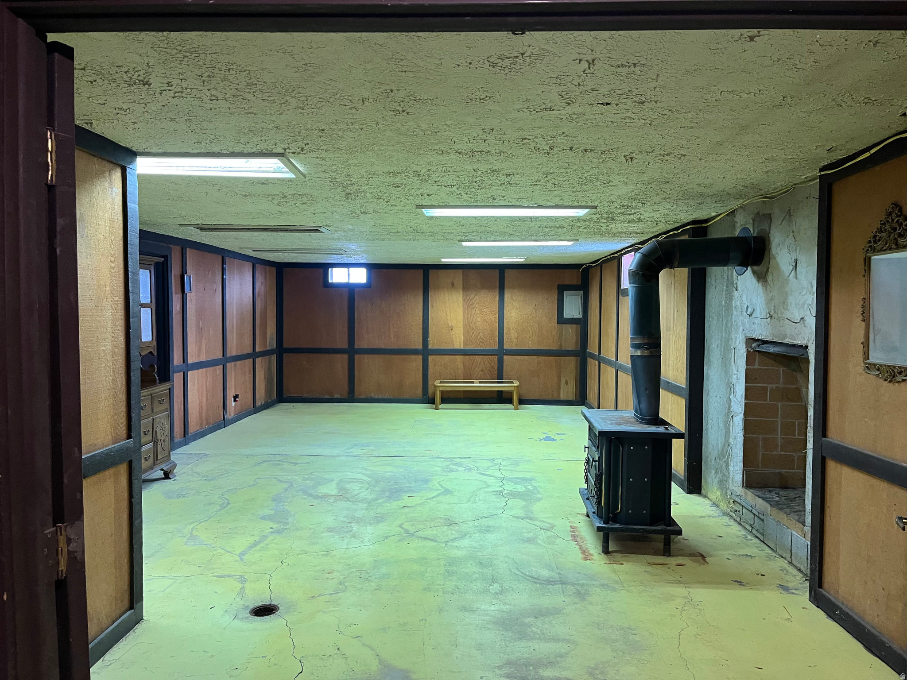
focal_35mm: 26
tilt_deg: -3.1
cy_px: 340
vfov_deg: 53.1
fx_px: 681
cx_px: 454
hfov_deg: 67.3
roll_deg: +0.2
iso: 250
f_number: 1.6
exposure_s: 1/60
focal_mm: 5.1
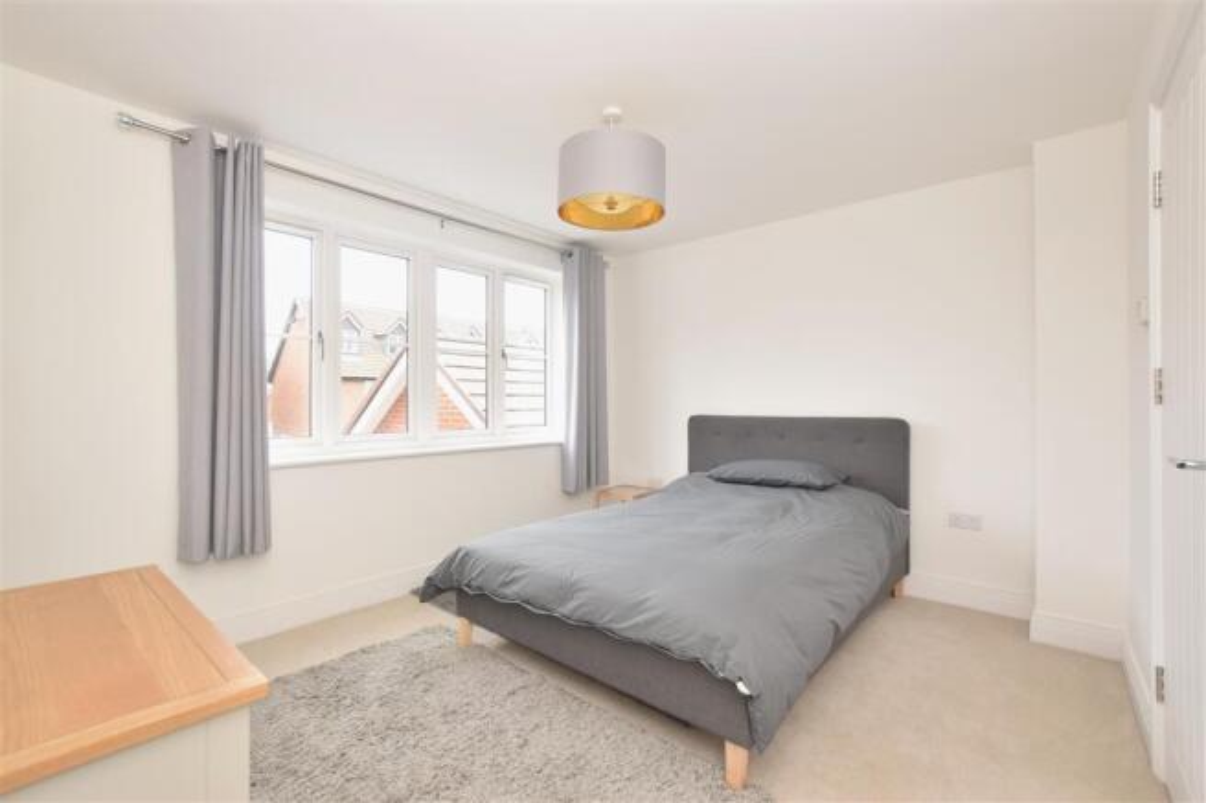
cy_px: 402
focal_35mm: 15
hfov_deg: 100.4
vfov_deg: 77.3
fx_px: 502
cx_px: 603
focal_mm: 10
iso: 500
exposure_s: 1/40
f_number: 8
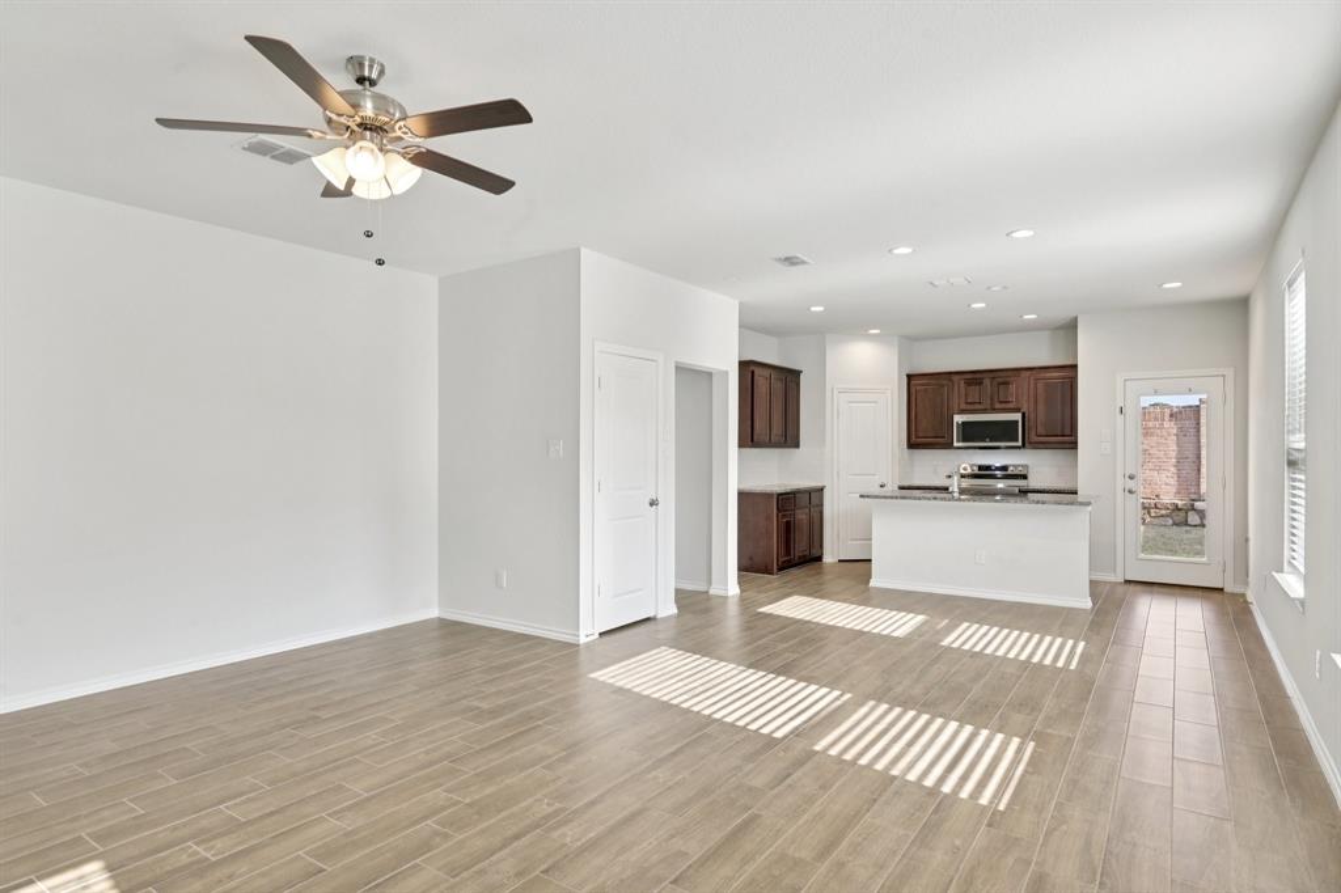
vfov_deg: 63.2
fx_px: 726
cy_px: 446
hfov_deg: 85.4
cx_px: 670
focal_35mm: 20
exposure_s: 1/125
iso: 400
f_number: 8
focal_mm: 19.5
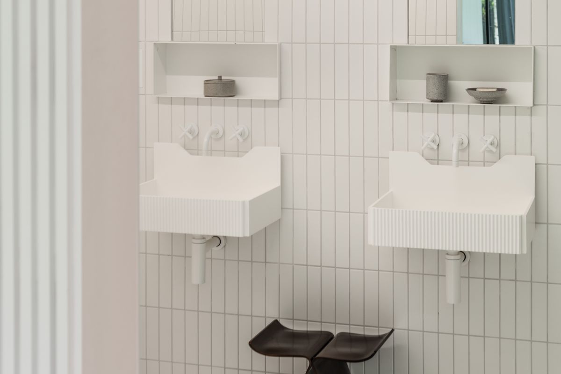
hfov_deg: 43.6
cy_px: 187
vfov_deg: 29.9
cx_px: 280
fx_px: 701
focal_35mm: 45
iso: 100
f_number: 7.6
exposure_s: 1/8
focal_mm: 45
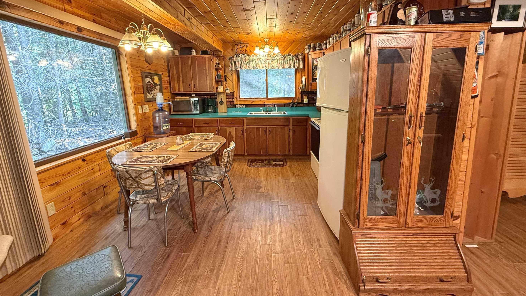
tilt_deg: -10.3
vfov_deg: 66.8
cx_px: 266
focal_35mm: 16
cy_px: 128
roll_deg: +0.7
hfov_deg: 99.4
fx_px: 223
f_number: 2.2
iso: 320
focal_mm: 2.22
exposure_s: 1/60
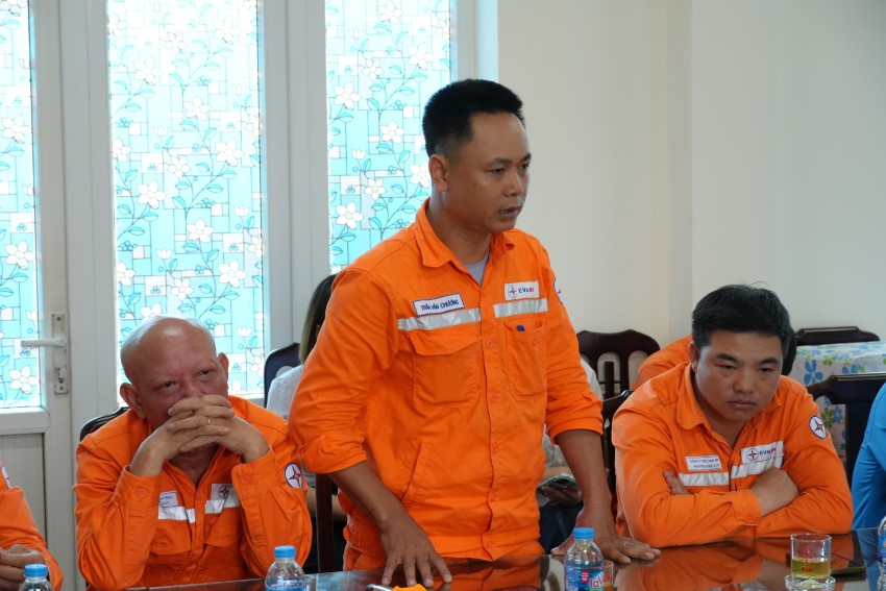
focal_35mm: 74
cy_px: 296
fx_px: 1809
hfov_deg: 27.5
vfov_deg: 18.6
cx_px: 443
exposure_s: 1/160
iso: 1000
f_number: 5
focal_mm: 49
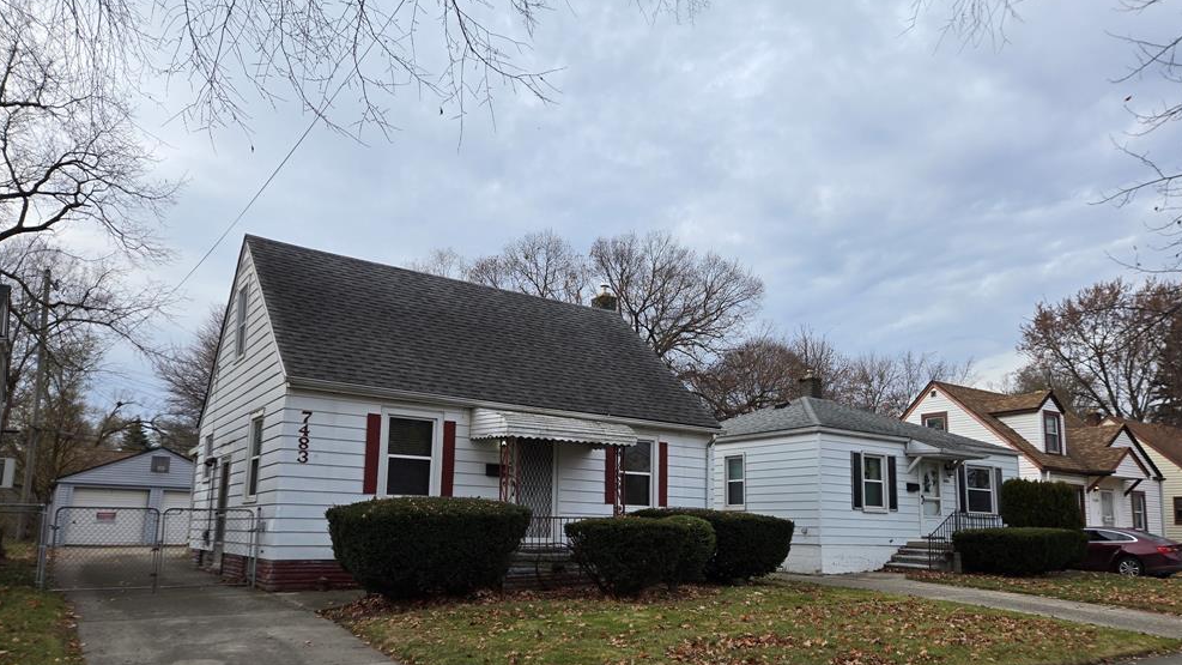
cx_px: 601
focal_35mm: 26
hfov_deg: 71.9
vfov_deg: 43.9
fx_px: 815
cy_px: 428
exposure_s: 1/310
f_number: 1.8
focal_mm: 5.4
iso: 25
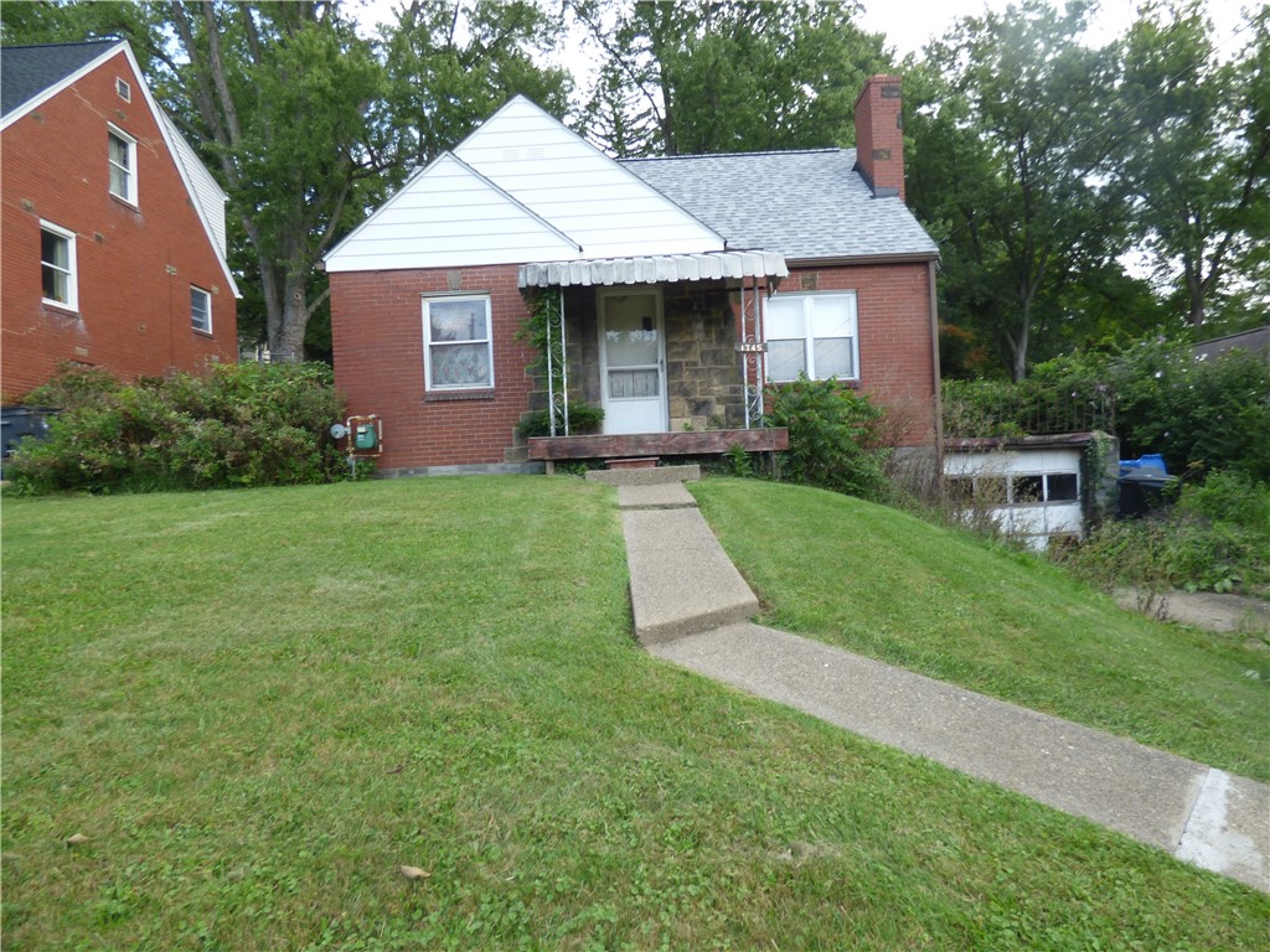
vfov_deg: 66.0
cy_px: 476
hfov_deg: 81.7
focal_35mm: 20
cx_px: 635
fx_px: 734
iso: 100
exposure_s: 1/320
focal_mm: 3.58
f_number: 2.8
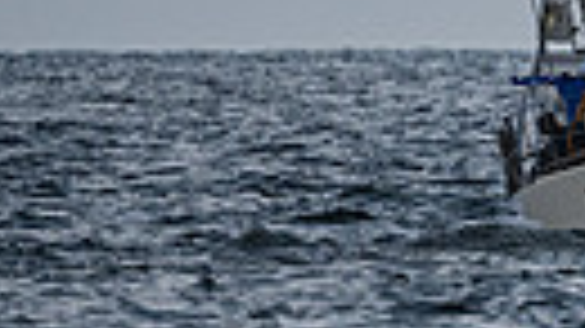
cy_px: -322
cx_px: 1288
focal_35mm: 2316
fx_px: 35911
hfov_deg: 0.9
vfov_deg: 0.5
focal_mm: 400
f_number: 5.6
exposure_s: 1/2000
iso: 400
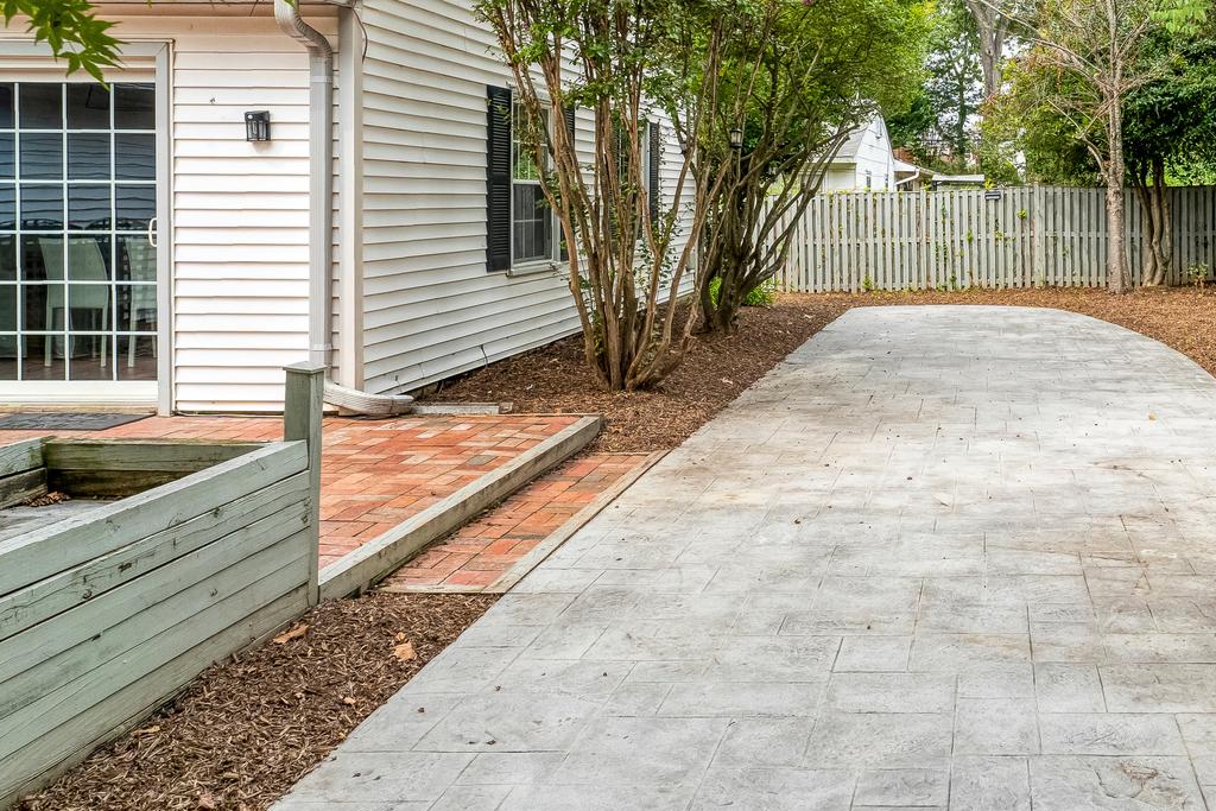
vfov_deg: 38.1
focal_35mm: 34
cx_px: 1016
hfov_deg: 51.4
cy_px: 221
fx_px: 1149
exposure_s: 1/160
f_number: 8
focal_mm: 17
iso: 1250
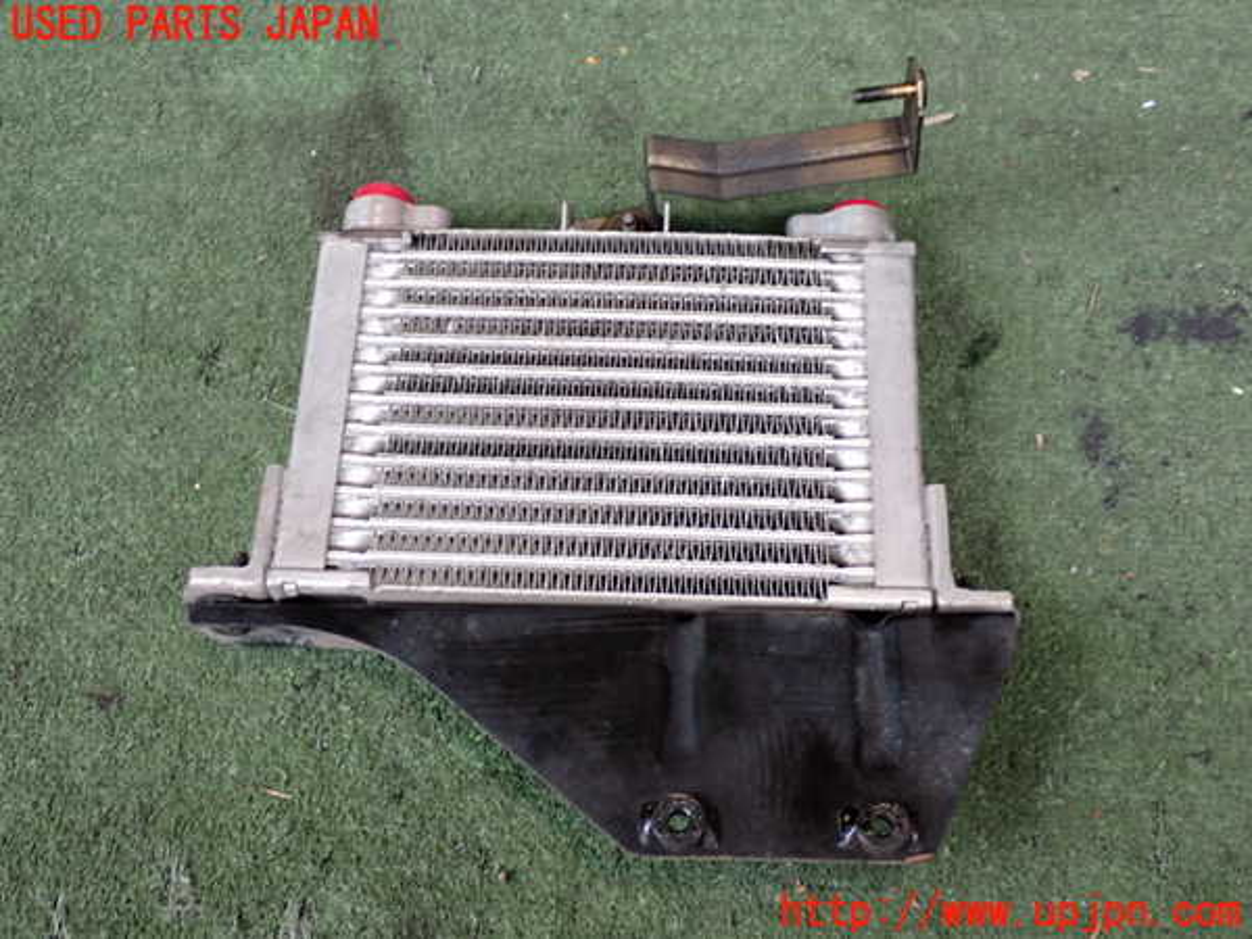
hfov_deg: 42.9
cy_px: 470
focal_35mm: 44
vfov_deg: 32.9
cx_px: 626
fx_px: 1591
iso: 200
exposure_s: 1/40
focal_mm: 7.84
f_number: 2.9
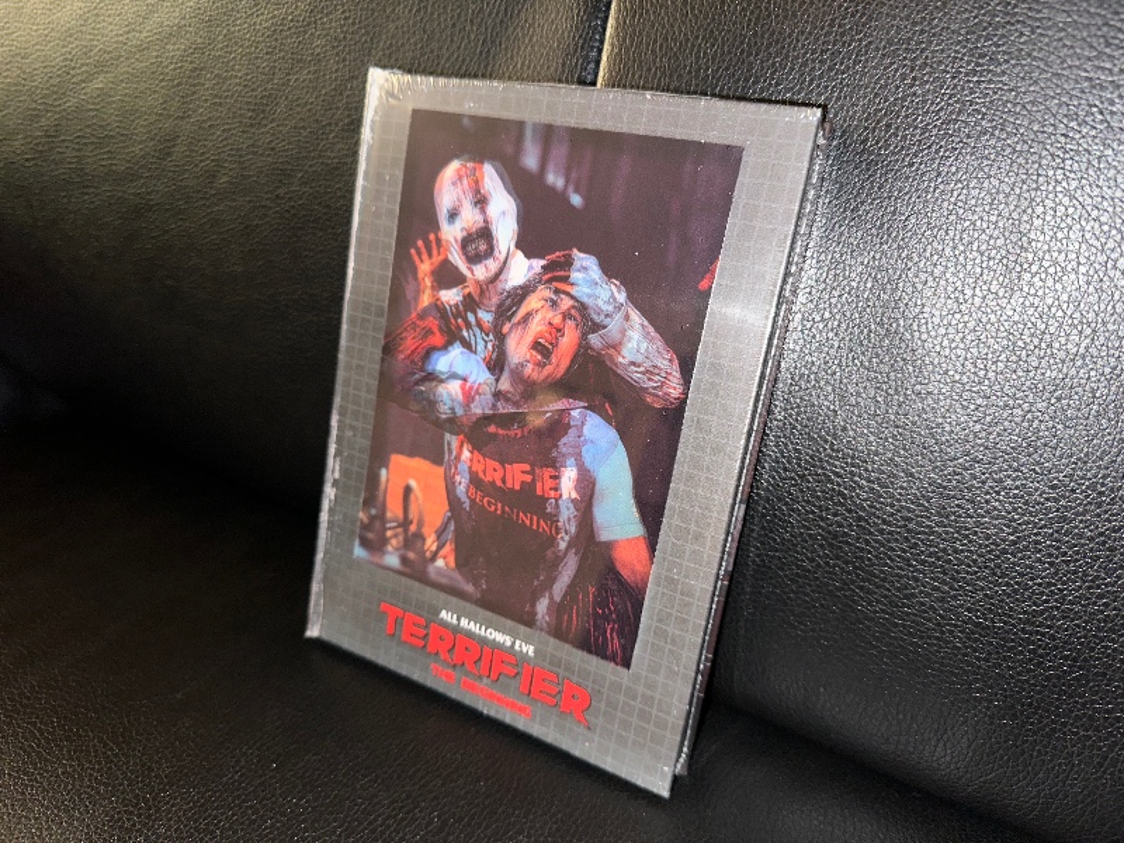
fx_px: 779
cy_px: 422
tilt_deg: -37.2
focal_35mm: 24
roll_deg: +5.1
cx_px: 562
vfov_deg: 56.8
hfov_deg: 71.6
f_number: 1.78
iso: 50
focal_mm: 6.86
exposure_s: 1/33
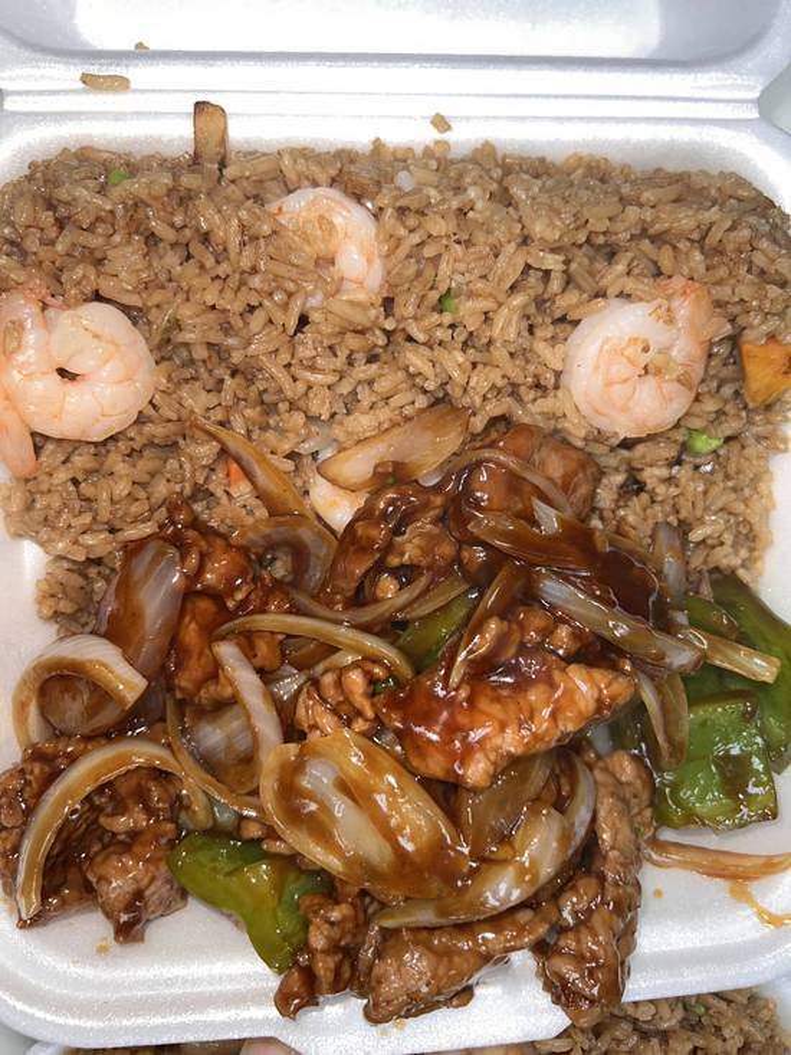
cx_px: 396
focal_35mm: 26
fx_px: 792
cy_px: 528
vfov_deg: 67.3
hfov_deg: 53.1
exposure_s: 1/71
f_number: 1.5
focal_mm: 5.7
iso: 50
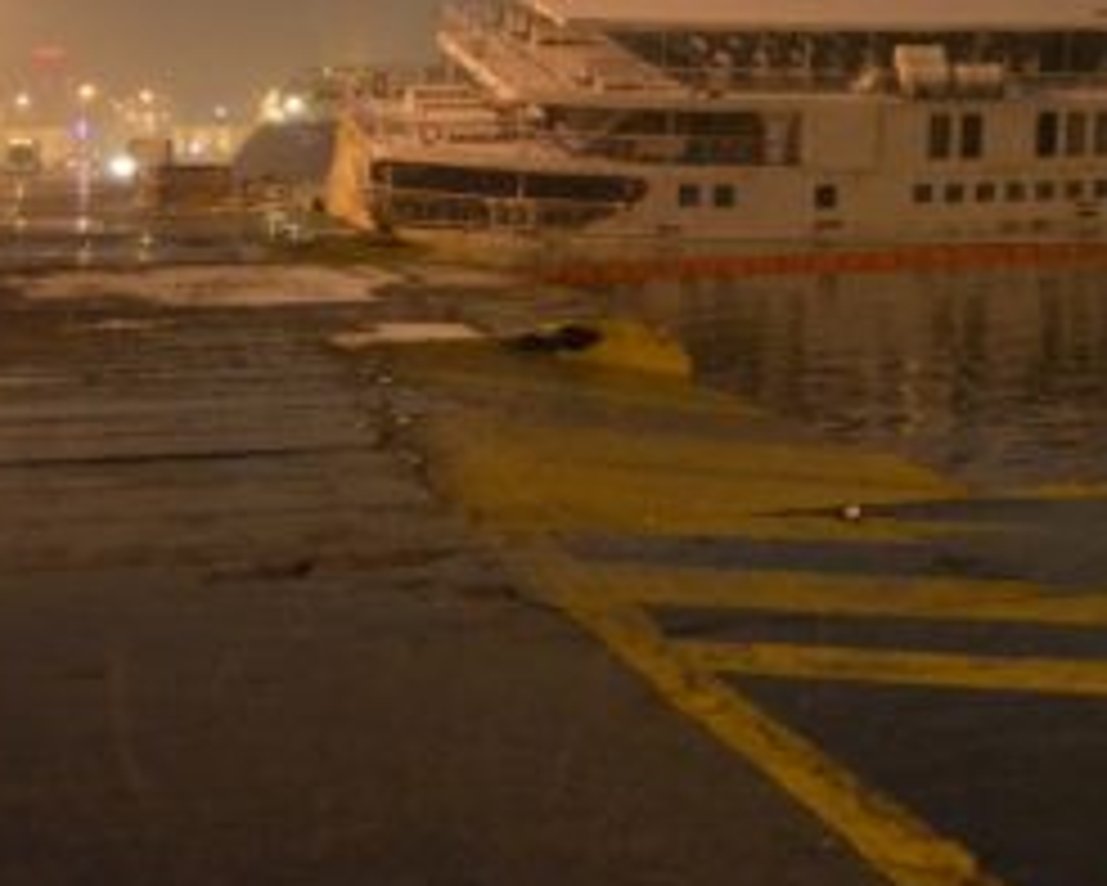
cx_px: 1492
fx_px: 2557
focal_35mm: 78
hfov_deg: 21.7
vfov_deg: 19.0
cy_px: -63
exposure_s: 1/15
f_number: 3.5
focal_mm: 20
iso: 3200
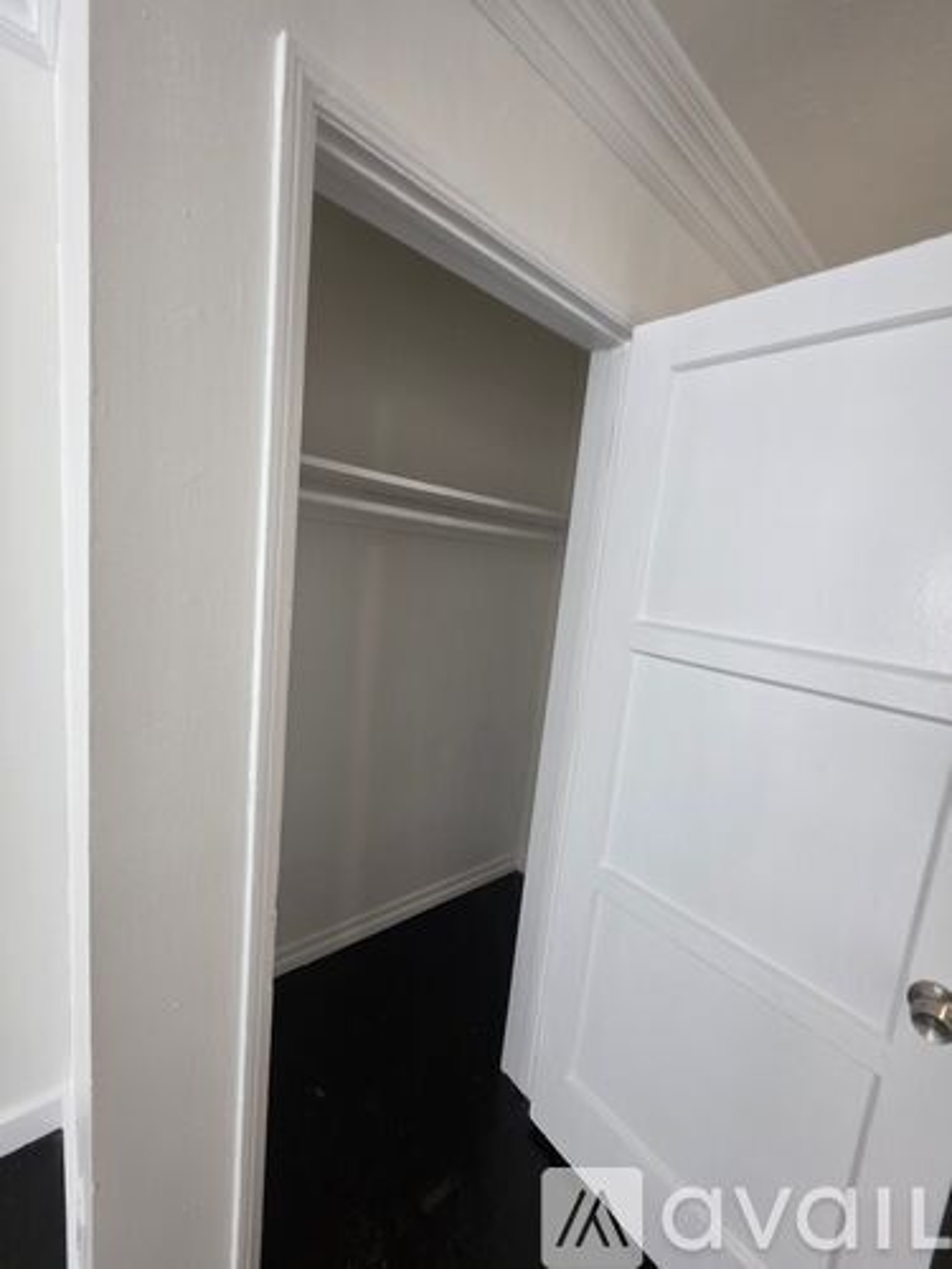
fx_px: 477
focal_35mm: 13
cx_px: 476
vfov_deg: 106.2
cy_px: 634
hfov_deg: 89.9
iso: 80
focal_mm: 2.2
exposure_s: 1/120
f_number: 1.9
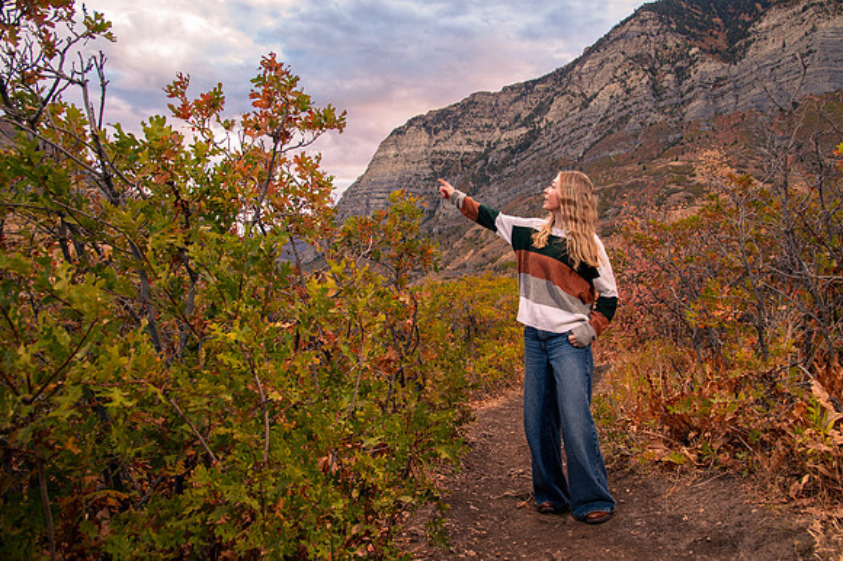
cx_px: 457
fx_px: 609
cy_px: 257
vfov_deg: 49.4
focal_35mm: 26
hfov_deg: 69.3
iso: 1250
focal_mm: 24
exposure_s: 1/125
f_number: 5.6
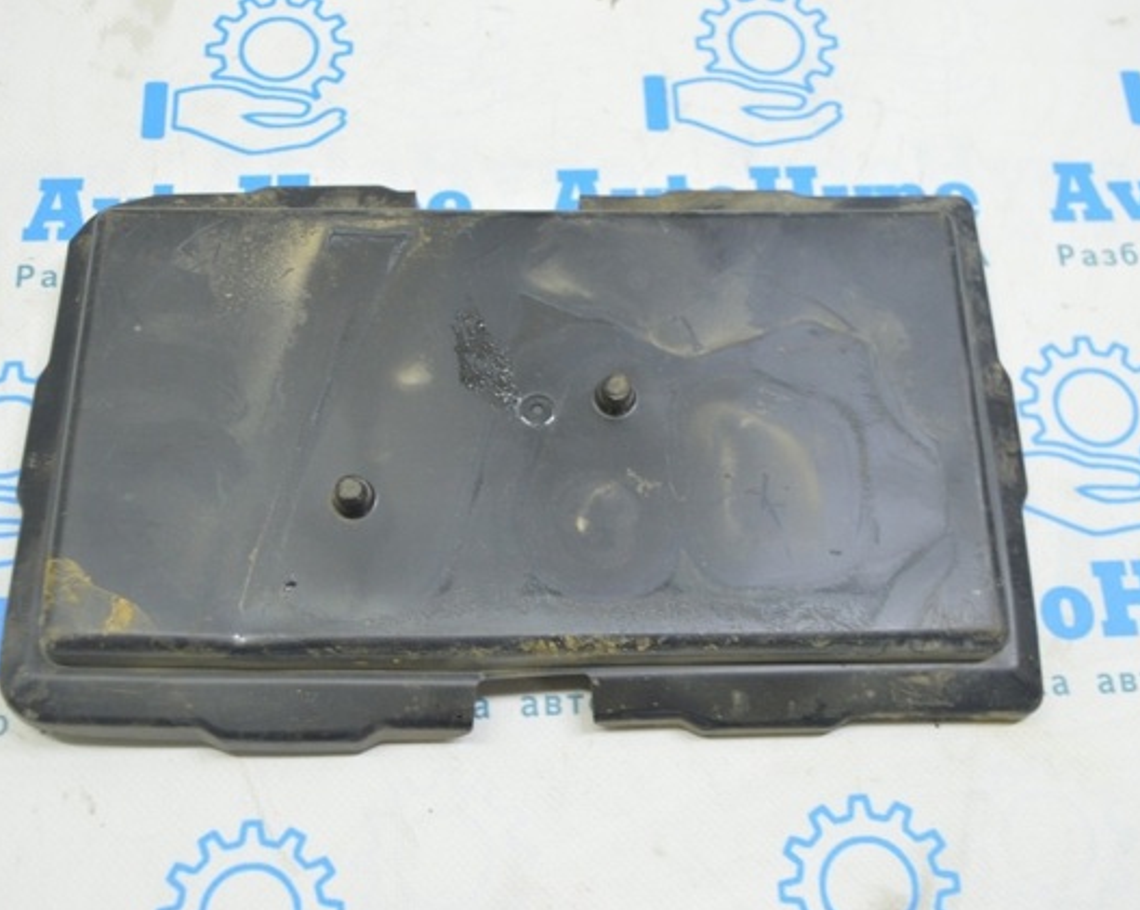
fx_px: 1383
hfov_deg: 44.8
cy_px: 457
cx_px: 541
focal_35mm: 41
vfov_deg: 36.5
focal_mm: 24
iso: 400
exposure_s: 1/15
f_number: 5.6
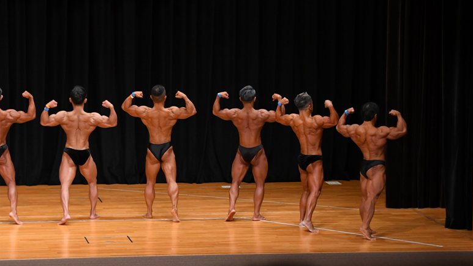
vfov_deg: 8.4
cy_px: 134
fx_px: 1818
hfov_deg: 14.8
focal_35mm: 145
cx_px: 237
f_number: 5.6
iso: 3200
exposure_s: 1/400
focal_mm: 92
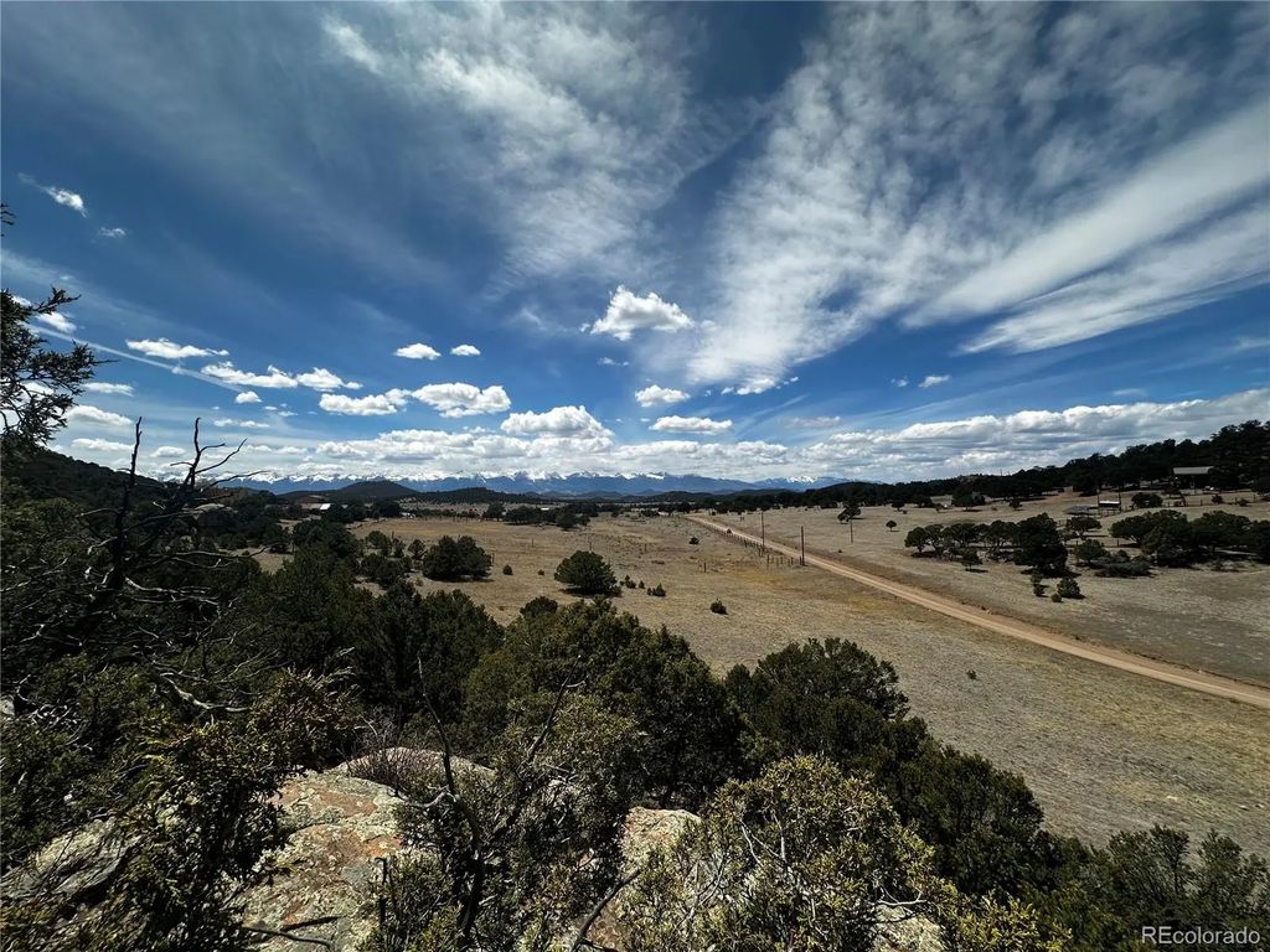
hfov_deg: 102.1
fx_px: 514
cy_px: 476
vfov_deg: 85.7
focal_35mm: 14
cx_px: 635
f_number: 2.2
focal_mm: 2.22
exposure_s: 1/3731
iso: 40
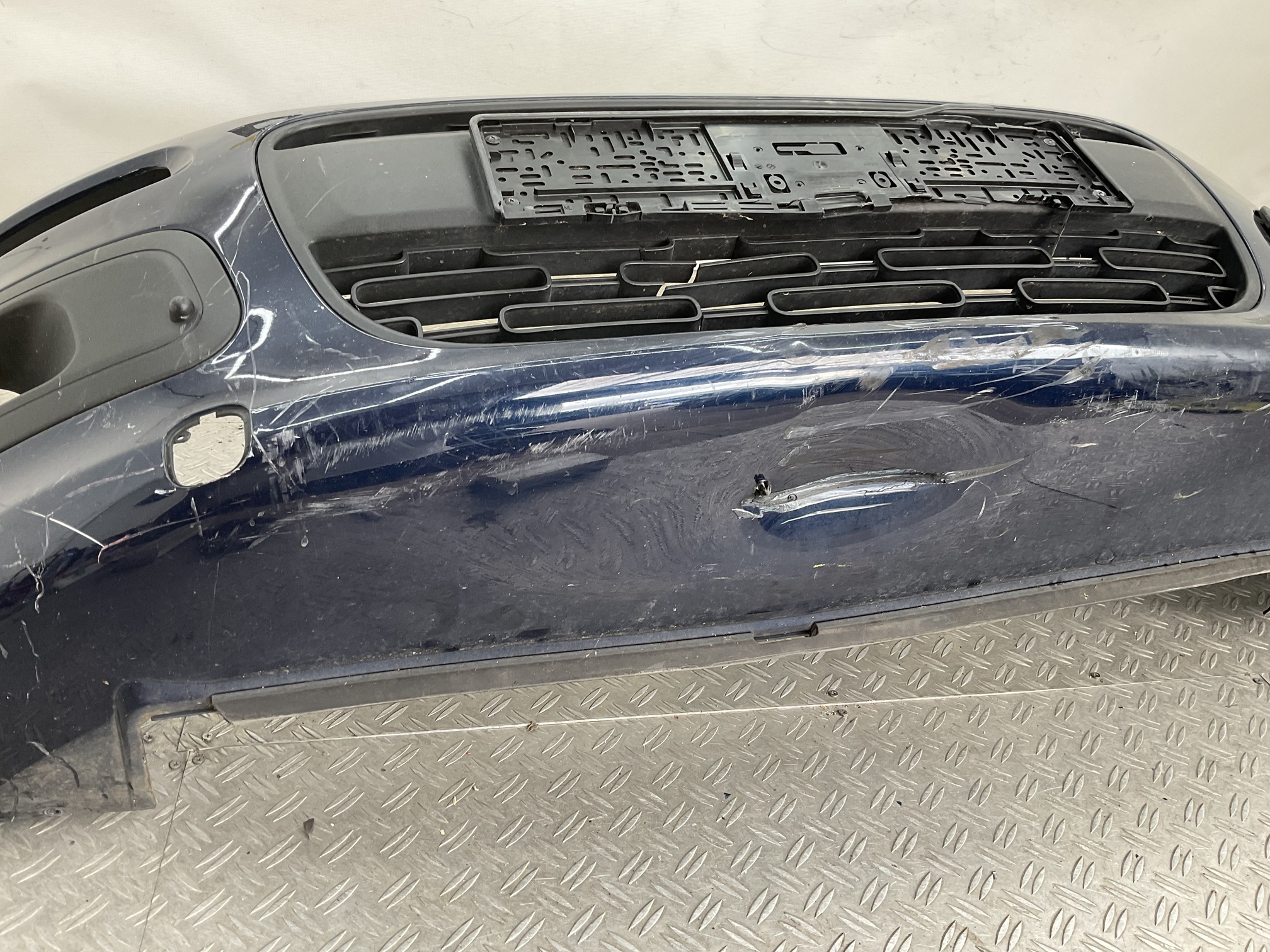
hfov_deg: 61.7
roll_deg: -6.2
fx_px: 1064
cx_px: 635
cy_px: 476
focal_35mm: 29
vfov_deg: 48.2
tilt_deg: -30.5
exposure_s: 1/100
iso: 40
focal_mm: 3
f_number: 1.8
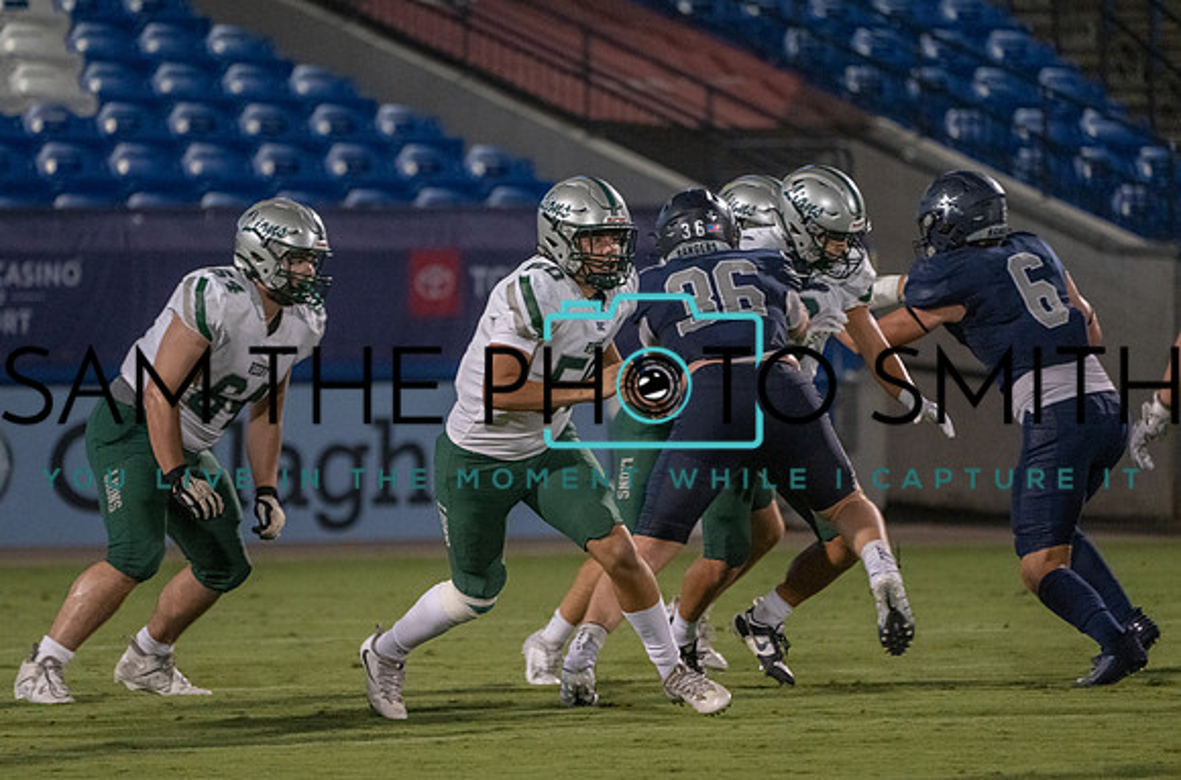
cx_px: 550
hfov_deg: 4.8
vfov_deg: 3.2
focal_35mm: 433
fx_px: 14154
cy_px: 417
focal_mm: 400
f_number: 5.6
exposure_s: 1/1000
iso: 8000
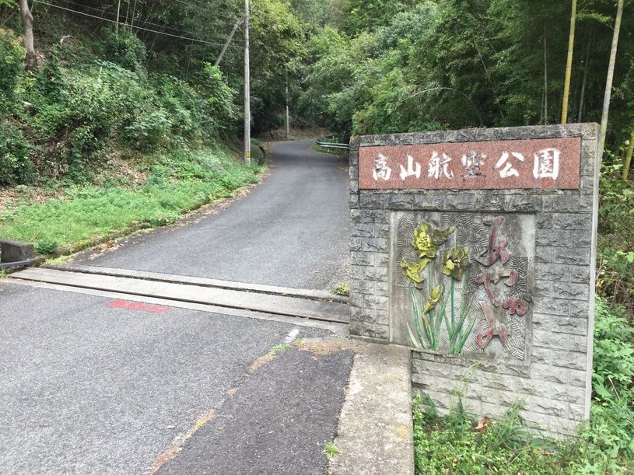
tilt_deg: -7.3
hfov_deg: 58.4
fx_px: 568
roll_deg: -0.5
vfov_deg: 45.4
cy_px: 238
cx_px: 317
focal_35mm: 31
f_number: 2.4
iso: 40
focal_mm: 3.3
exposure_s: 1/120
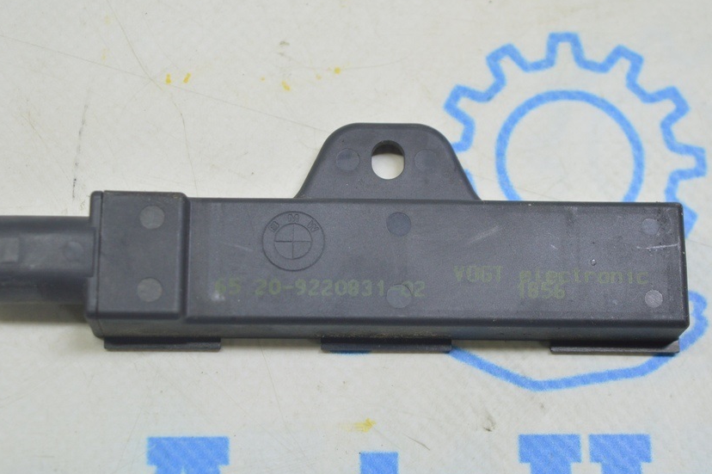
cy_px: 234
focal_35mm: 89
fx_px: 1759
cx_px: 347
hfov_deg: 22.9
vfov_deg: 15.3
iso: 400
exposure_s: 1/20
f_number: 5.6
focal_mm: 48
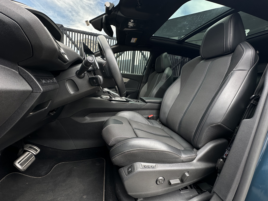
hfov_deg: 102.1
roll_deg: -6.3
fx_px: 108
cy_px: 100
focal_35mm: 14
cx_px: 134
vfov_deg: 85.7
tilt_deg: -7.0
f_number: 2.2
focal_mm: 2.22
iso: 40
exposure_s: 1/119
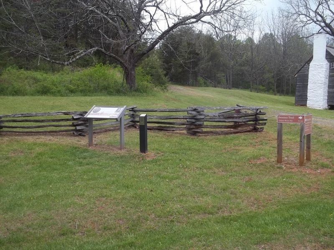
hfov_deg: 55.4
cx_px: 167
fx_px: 318
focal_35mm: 33
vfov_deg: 42.9
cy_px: 125
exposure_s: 1/500
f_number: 3.3
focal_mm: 5.9
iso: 64
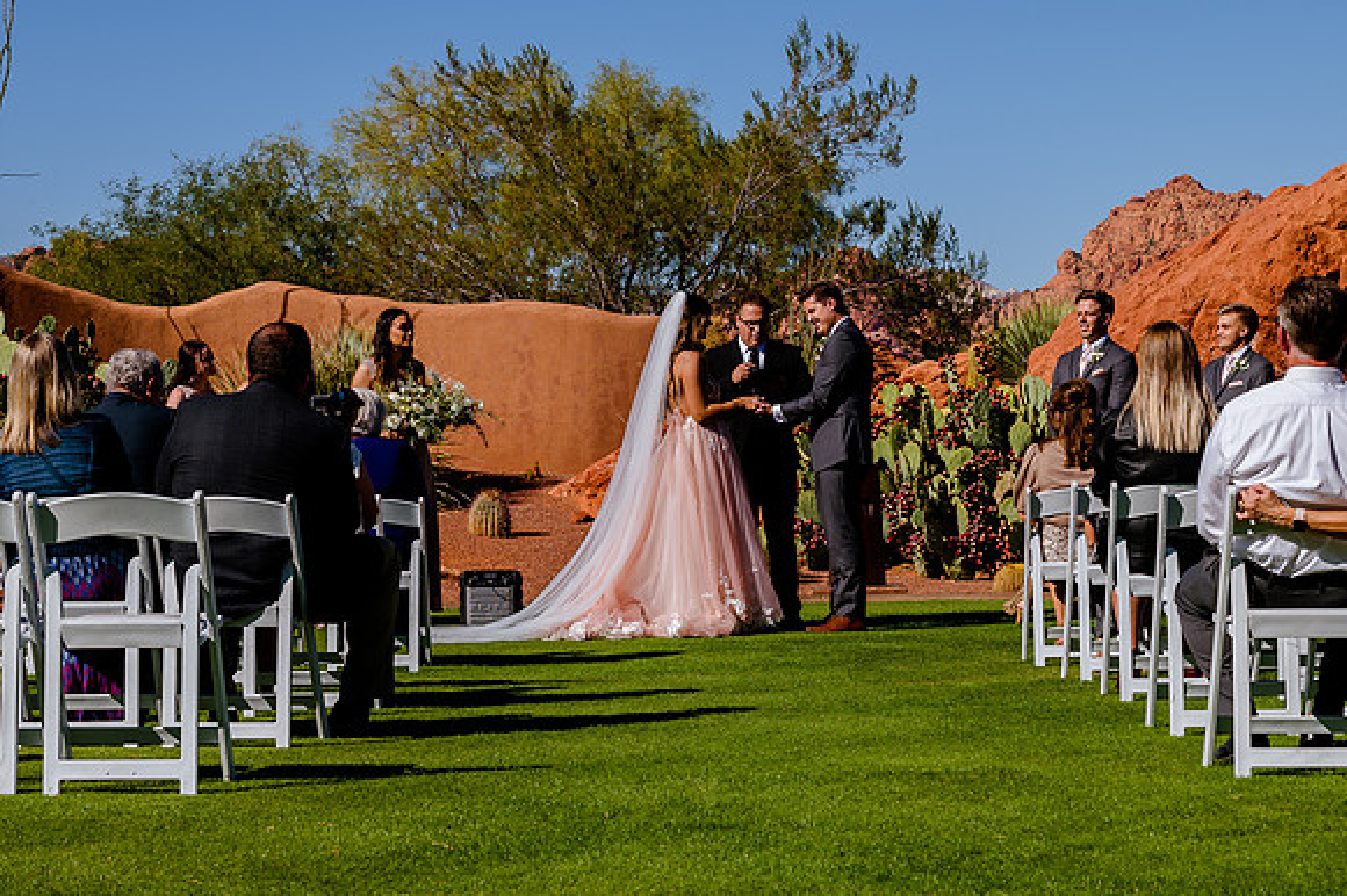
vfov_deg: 16.6
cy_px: 379
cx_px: 656
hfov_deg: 24.8
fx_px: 3069
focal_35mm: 82
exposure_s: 1/320
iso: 125
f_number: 10
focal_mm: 70
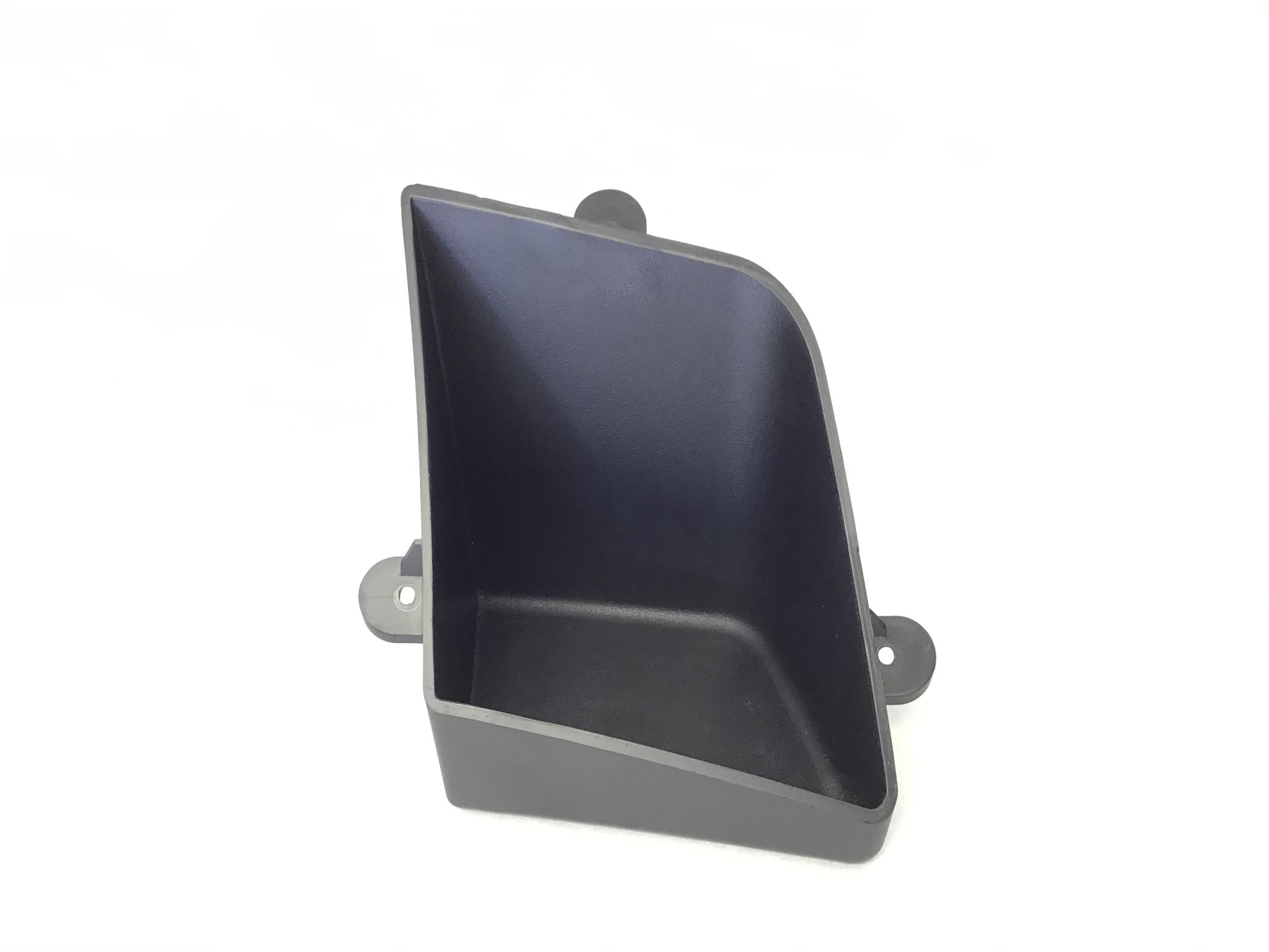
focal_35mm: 31
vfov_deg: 45.4
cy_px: 476
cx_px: 634
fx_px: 1136
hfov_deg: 58.4
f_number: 2.4
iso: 64
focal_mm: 3.3
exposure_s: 1/30
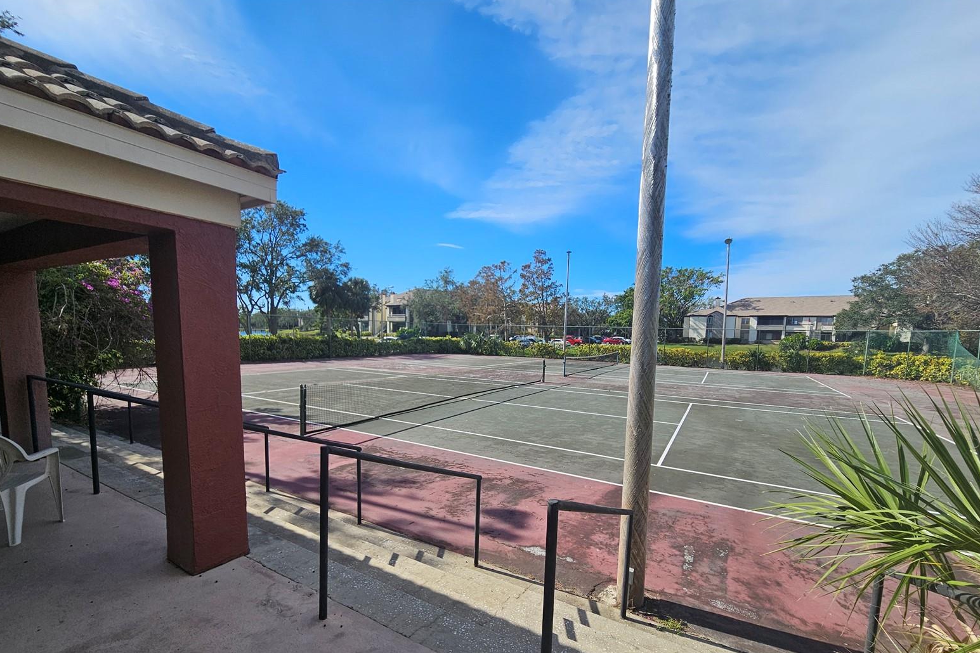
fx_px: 381
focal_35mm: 14
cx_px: 485
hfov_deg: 104.3
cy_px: 375
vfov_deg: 80.7
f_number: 2.2
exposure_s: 1/2579
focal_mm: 2.2
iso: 50
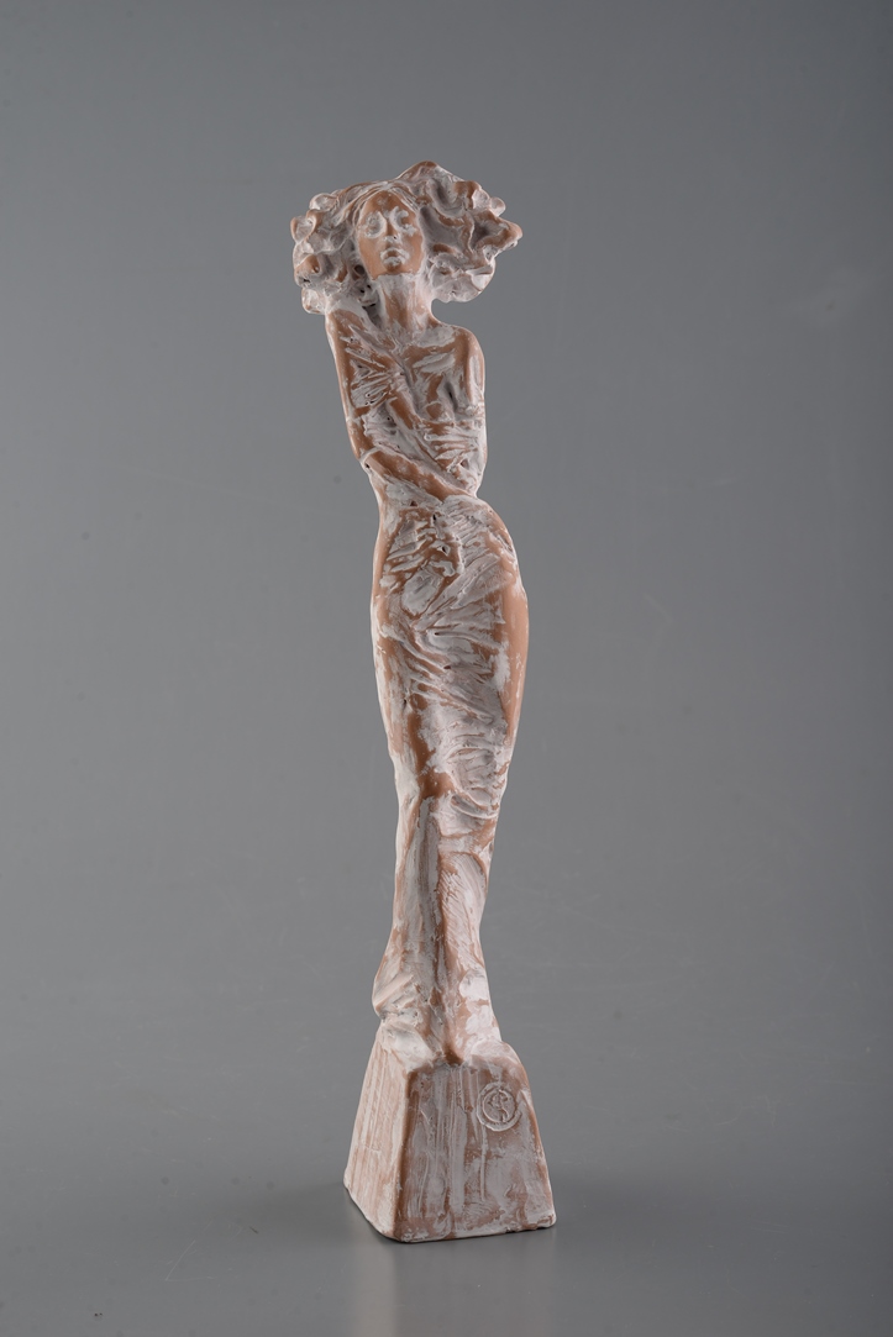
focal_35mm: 85
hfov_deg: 16.1
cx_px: 446
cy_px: 668
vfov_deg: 23.9
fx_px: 3159
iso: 100
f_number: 11
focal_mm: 85
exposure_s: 1/160
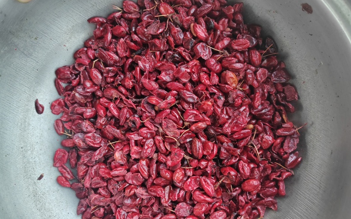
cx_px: 176
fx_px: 277
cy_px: 113
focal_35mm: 29
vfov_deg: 43.1
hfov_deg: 64.7
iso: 320
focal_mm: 5.52
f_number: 1.9
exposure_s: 1/50
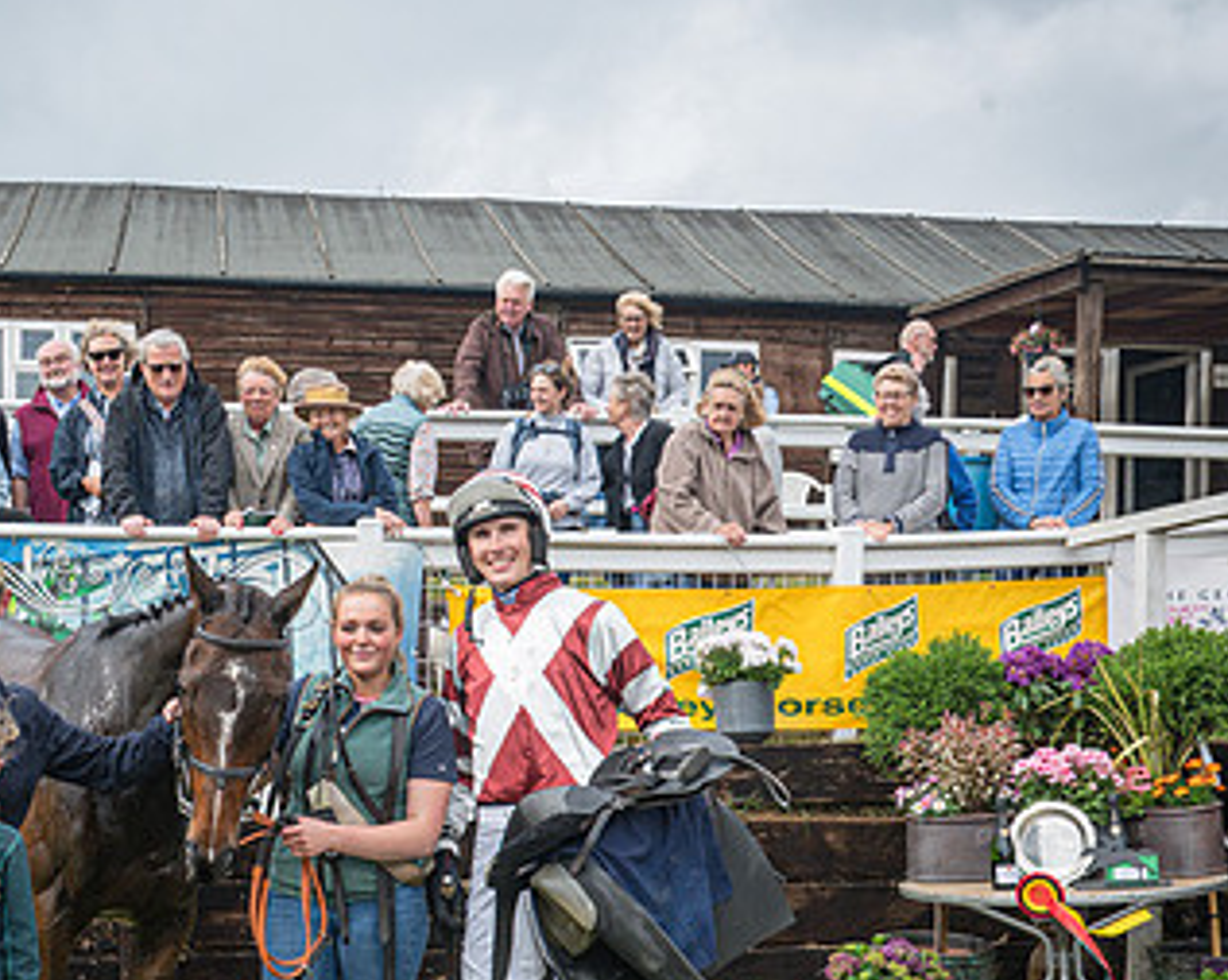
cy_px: 767
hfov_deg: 38.2
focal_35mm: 48
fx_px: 1743
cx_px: 379
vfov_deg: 30.7
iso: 400
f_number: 8
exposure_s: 1/200
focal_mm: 24
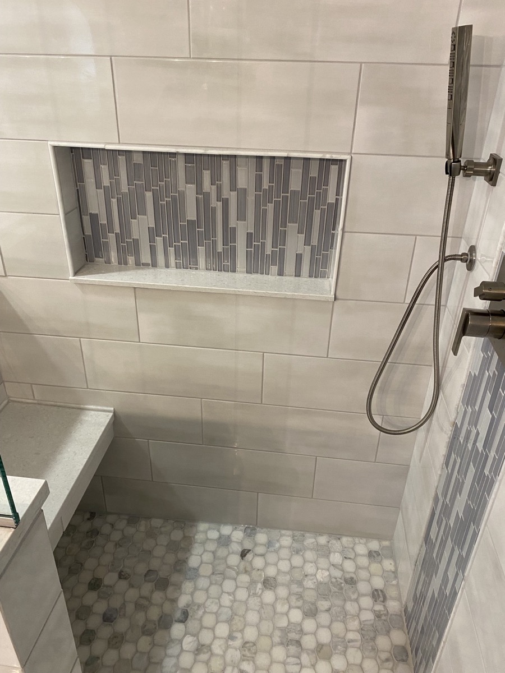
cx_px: 252
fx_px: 506
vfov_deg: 67.3
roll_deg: -1.2
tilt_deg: -30.1
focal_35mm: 26
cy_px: 336
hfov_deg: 53.1
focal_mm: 4.25
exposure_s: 1/60
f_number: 1.8
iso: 160
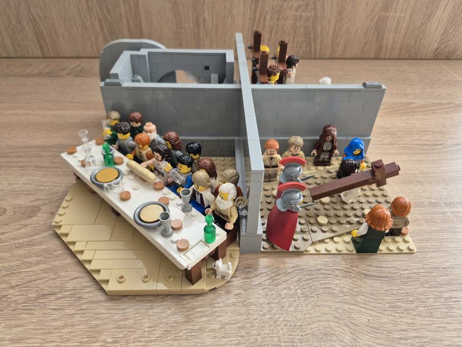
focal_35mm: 23
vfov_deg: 58.9
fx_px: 307
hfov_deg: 73.9
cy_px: 174
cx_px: 231
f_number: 1.8
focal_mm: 5.4
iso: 80
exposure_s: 1/180
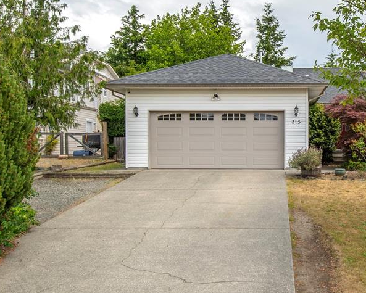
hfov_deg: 49.4
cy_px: 126
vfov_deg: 43.3
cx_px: 297
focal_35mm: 34
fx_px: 368
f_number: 10
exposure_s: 1/400
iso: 250
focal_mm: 14
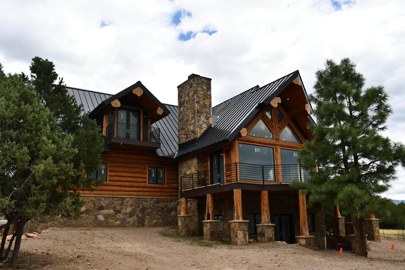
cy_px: 135
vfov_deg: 40.0
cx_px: 202
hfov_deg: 57.2
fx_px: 371
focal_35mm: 33
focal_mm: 22
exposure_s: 1/250
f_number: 8
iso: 100
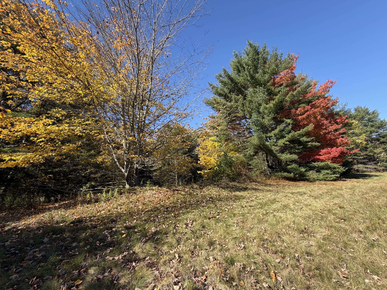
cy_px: 145
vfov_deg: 85.7
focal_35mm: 14
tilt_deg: +13.3
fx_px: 157
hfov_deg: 102.1
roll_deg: +2.2
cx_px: 194
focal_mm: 2.22
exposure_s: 1/619
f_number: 2.2
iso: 40
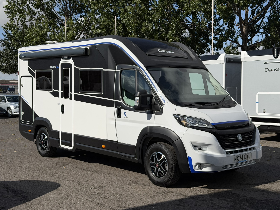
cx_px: 140
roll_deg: +0.7
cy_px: 105
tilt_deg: -3.1
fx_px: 388
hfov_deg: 39.7
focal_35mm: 48
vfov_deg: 30.3
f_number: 1.78
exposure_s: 1/13333
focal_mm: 6.76
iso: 64
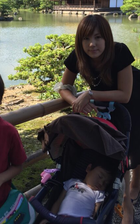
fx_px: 281
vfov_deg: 42.8
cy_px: 73
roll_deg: -0.2
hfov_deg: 27.9
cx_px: 49
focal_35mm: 46
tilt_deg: -12.9
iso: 32
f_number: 2.2
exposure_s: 1/638
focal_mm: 4.15
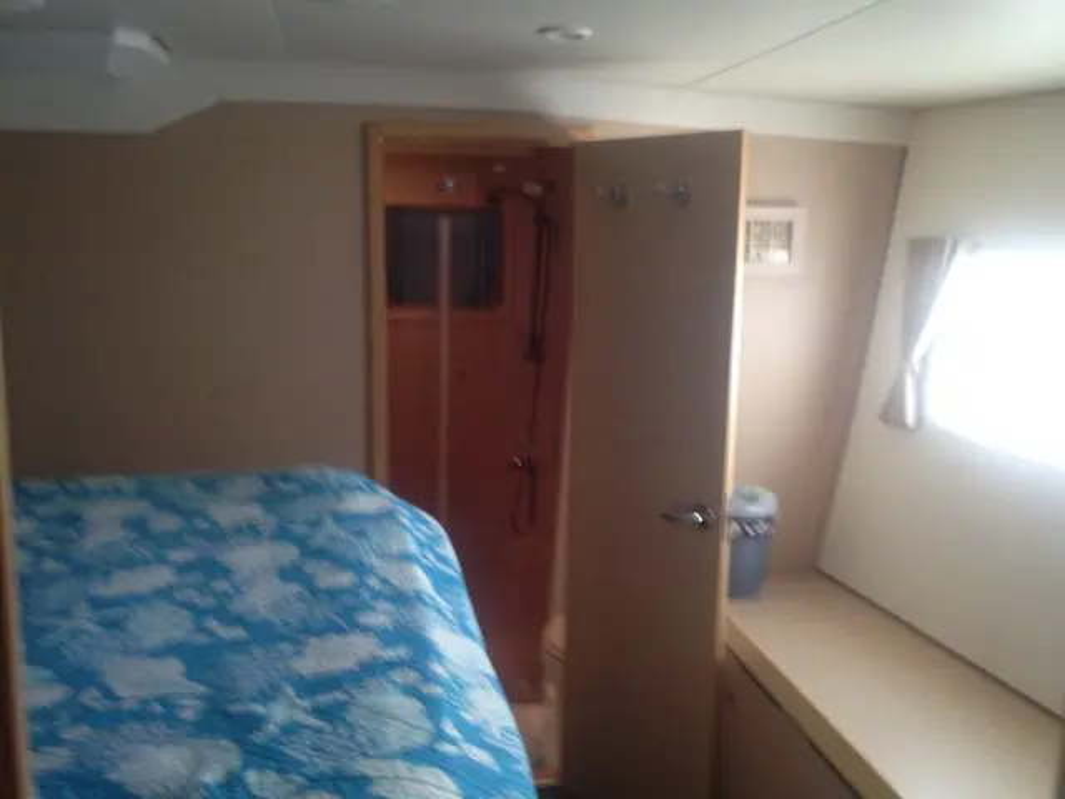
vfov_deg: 40.7
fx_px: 1077
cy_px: 400
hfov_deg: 52.6
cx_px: 532
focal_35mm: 35
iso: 125
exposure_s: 1/20
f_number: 2.4
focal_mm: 4.28
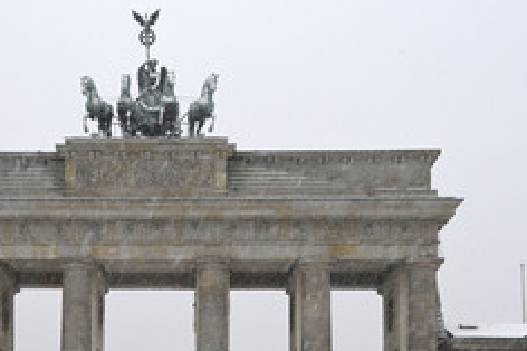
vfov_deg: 15.7
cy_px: 322
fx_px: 1258
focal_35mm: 86
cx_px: 148
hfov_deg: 23.5
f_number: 11
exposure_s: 1/160
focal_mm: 45
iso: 1600
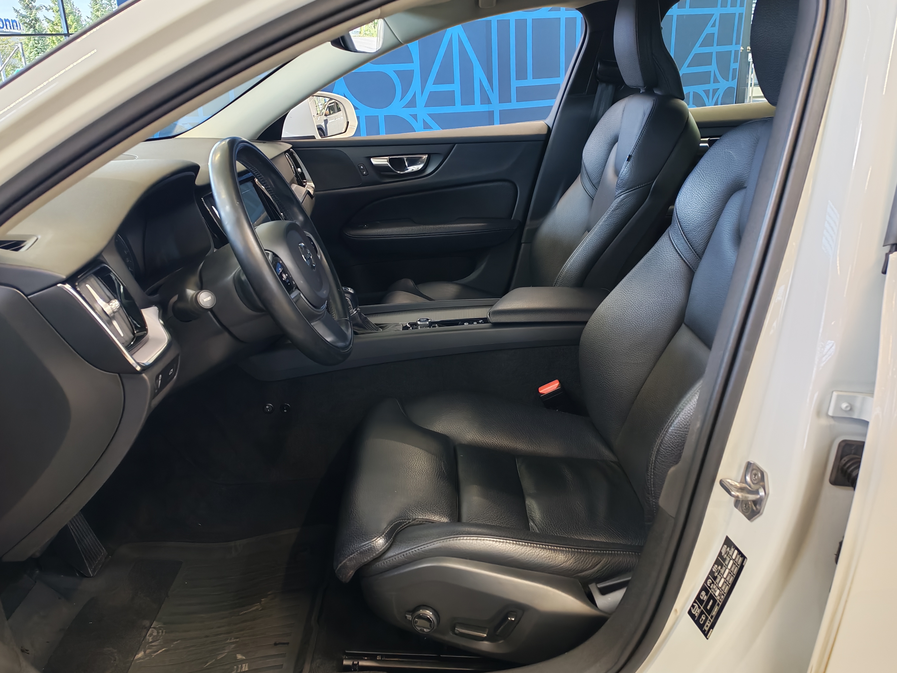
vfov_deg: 46.8
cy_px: 336
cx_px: 448
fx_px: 777
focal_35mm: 30
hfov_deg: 60.0
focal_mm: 6.12
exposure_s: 1/100
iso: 364
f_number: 1.9
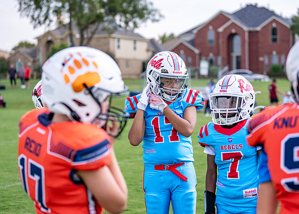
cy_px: 109
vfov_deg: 17.6
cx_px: 171
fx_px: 690
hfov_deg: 24.4
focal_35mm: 81
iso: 100
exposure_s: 1/1000
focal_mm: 70
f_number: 2.8
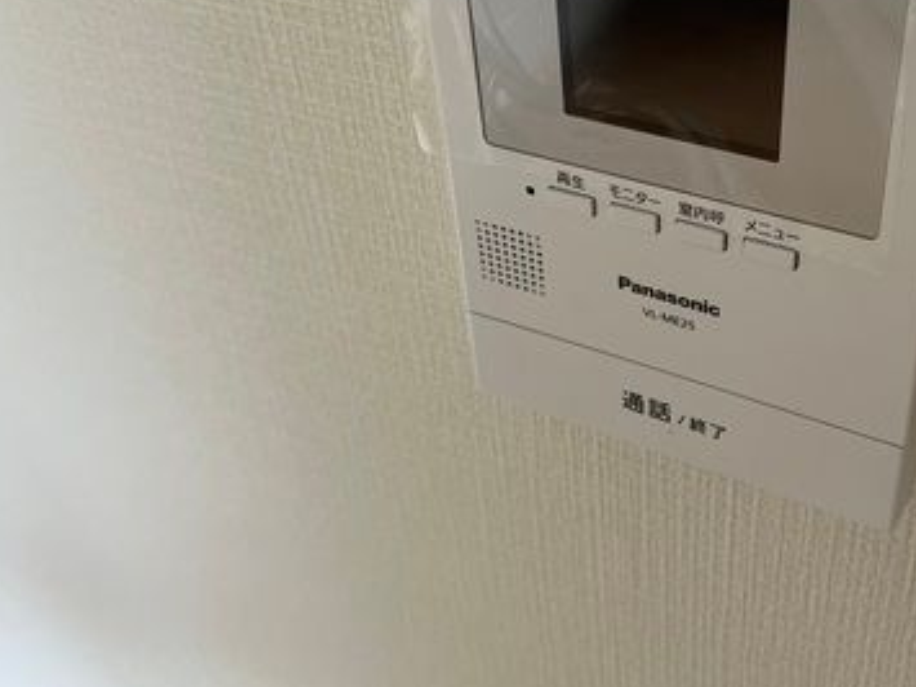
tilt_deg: -31.5
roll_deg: +0.1
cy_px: 214
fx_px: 1085
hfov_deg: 44.6
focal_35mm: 41
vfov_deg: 34.7
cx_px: 661
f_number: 1.5
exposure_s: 1/121
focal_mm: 5.7
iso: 80
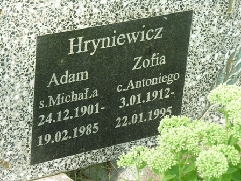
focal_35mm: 157
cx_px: 120
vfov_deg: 9.5
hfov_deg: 12.6
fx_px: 1093
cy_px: 90
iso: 50
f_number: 4.4
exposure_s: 1/60.3
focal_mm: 40
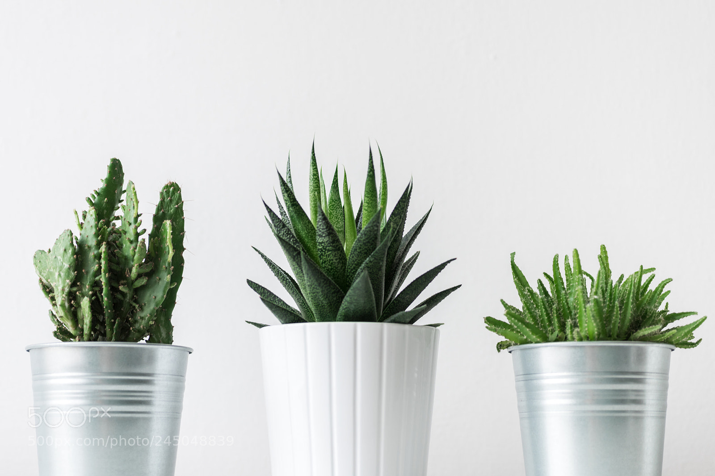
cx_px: 358
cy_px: 238
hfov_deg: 28.8
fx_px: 1390
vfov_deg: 19.4
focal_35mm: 70
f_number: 3.5
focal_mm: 70
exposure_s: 1/80
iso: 400
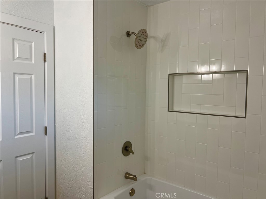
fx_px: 200
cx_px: 133
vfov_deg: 53.1
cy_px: 100
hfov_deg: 67.3
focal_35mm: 26
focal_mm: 5.7
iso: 50
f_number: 1.5
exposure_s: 1/120
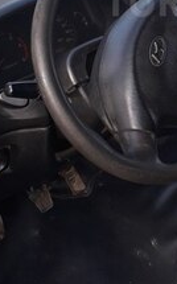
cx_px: 206
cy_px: 1
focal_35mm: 66
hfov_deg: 18.7
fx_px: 510
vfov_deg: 29.1
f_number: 1.9
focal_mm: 3.6
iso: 40
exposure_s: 1/104
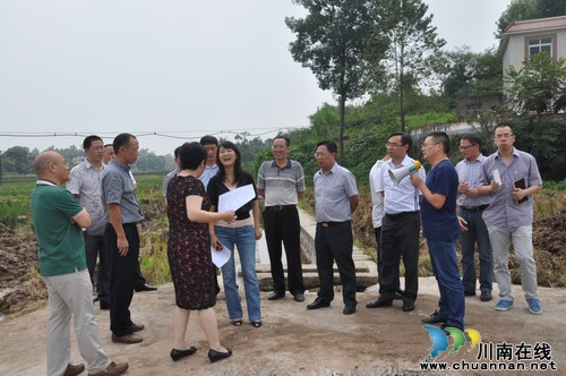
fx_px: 612
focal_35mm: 39
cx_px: 283
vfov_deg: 34.1
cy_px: 188
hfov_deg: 49.6
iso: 200
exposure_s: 1/200
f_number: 11
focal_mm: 26
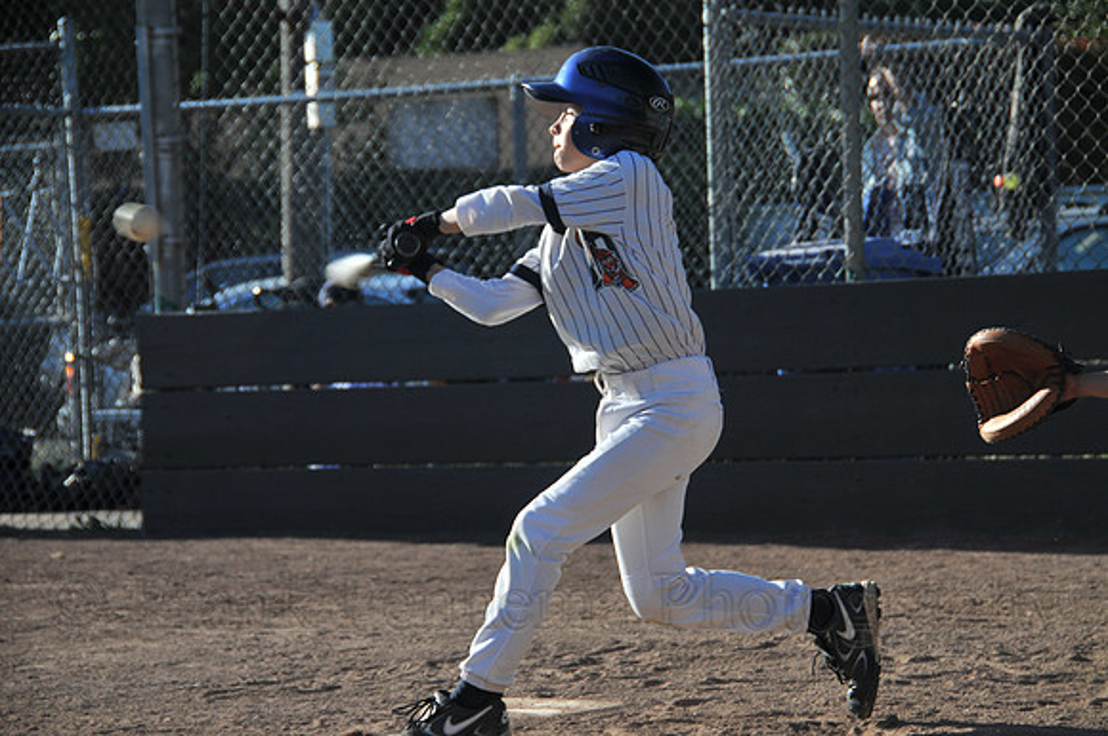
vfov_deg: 11.1
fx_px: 3780
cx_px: 554
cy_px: 368
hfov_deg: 16.7
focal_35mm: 123
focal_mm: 82
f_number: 5
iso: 200
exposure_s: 1/500
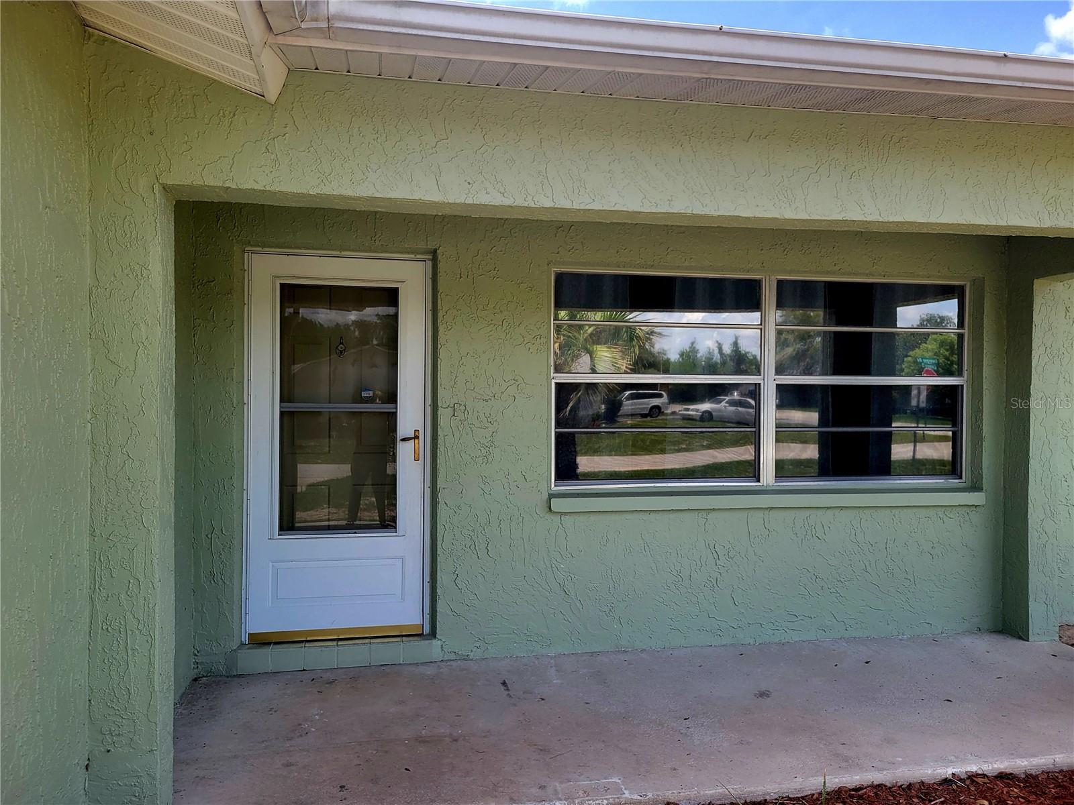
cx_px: 537
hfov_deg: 67.3
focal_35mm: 26
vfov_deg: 53.1
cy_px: 402
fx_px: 807
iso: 40
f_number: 1.8
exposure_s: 1/714
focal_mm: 5.4
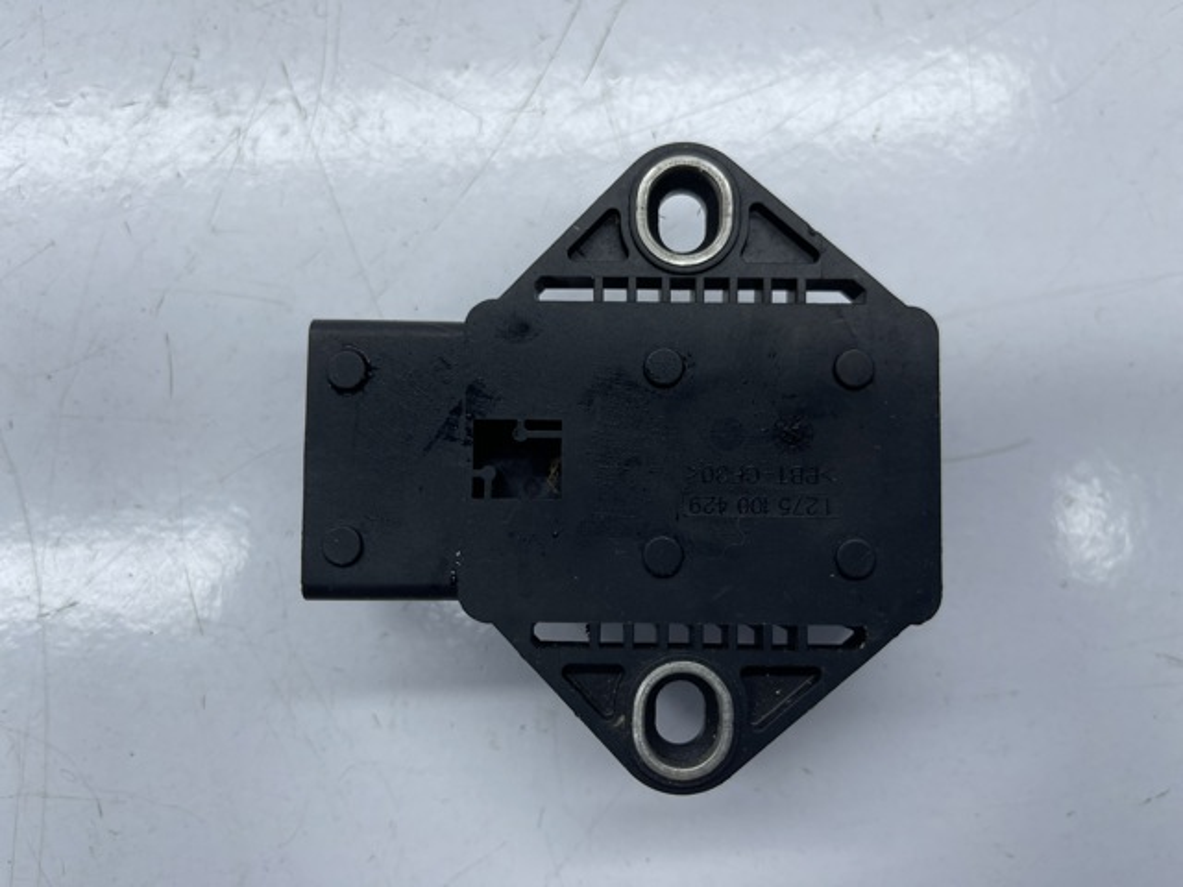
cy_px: 444
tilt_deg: -88.3
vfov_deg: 54.9
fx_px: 854
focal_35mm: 25
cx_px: 592
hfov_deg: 69.4
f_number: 1.6
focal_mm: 5.1
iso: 32
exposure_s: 1/443
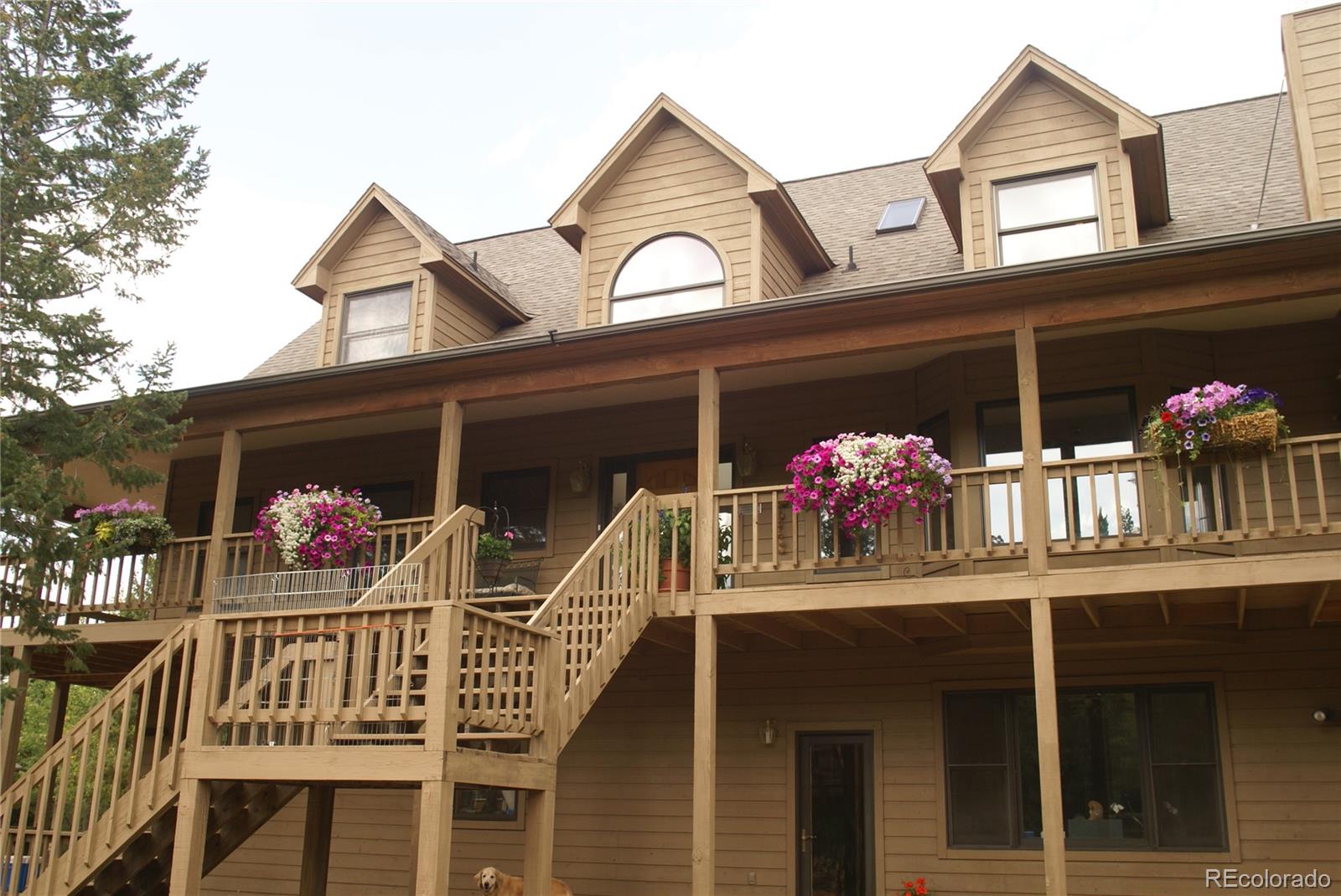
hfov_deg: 57.2
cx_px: 670
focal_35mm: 33
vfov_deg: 40.0
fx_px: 1230
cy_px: 448
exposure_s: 1/80
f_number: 6.3
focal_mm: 22
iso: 100
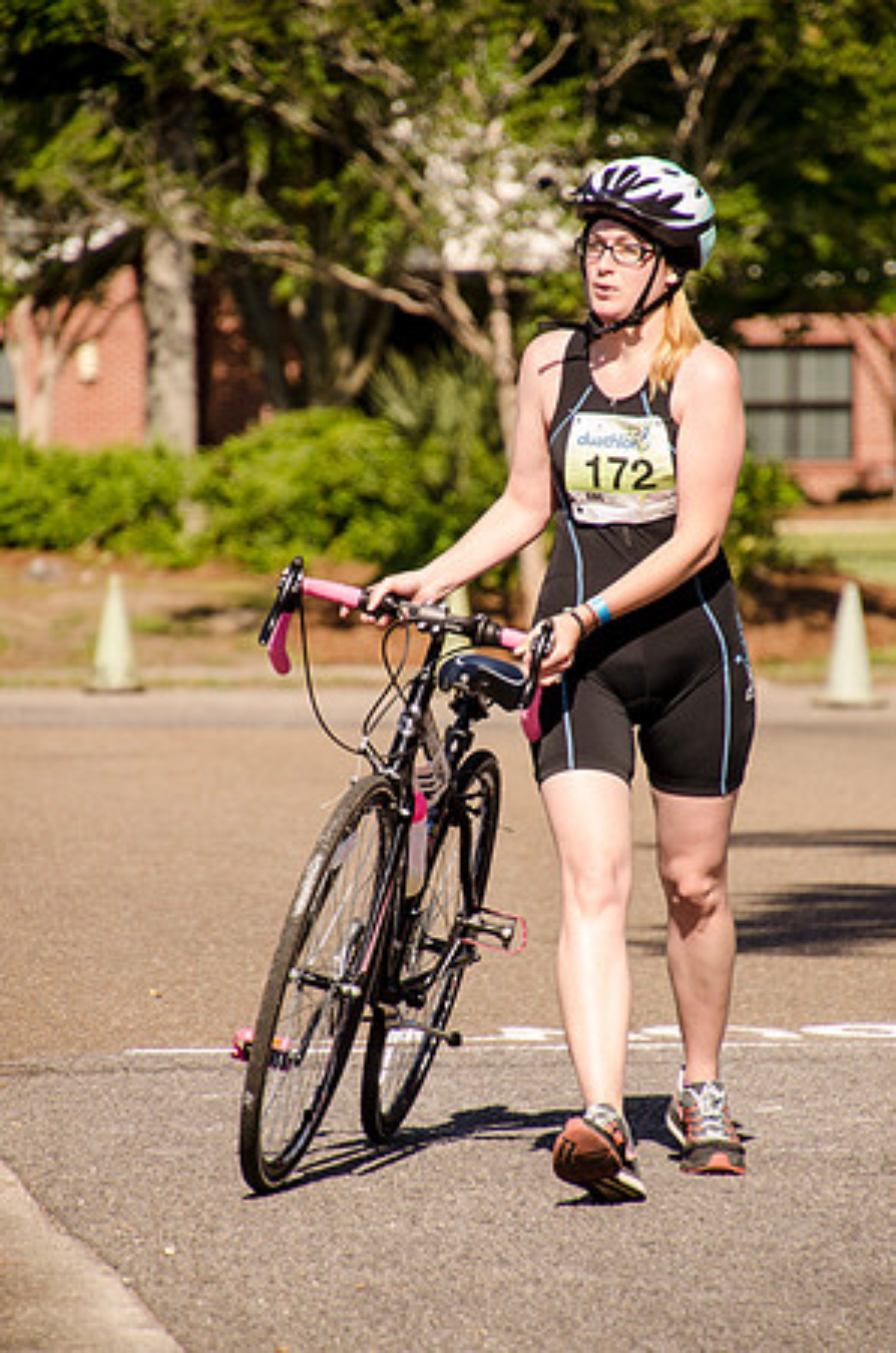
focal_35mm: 278
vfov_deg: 7.4
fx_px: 10407
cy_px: 676
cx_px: 448
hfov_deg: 4.9
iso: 640
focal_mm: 185
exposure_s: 1/1600
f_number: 6.3
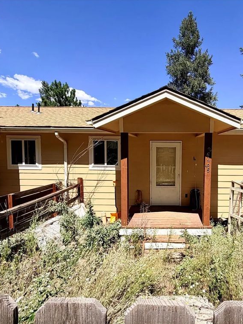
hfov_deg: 66.2
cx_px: 168
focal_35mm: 19
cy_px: 164
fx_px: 178
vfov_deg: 84.7
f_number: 2.2
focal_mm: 2.22
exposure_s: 1/770
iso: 32
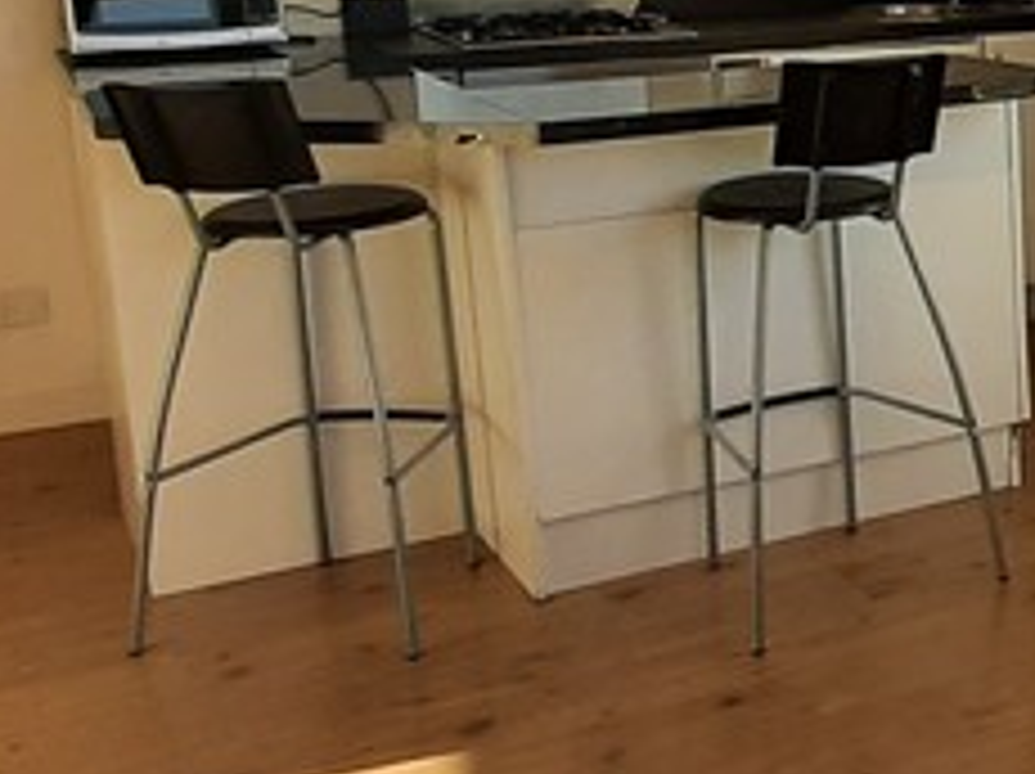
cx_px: 1274
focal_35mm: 58
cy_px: 234
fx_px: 1732
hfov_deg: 28.5
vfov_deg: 25.0
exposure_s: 1/152
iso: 40
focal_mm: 1.42
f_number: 2.2
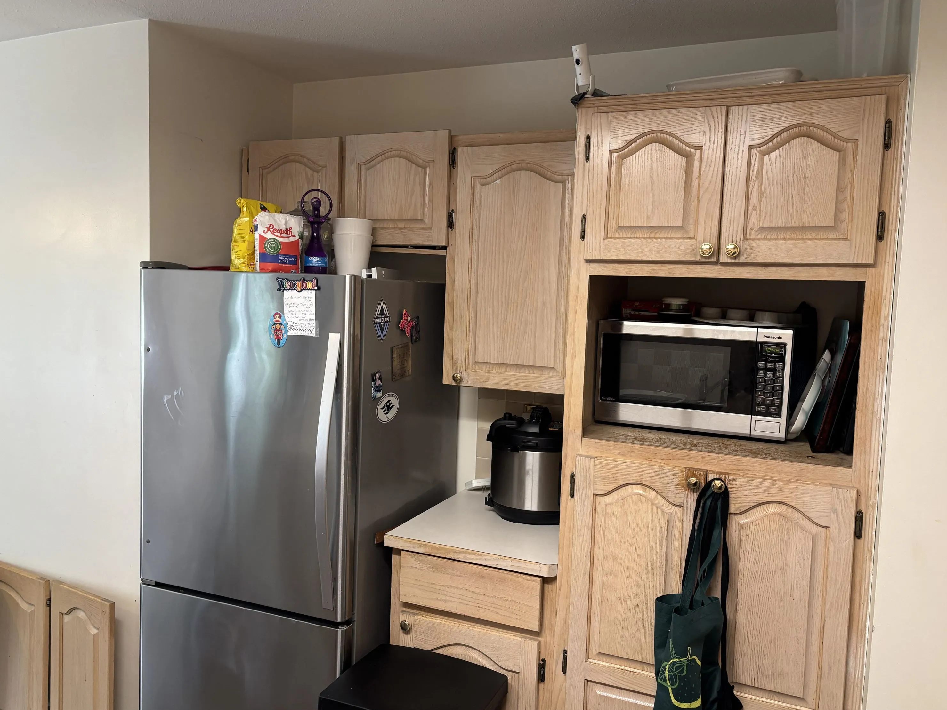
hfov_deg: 65.3
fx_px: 739
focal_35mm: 27
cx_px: 486
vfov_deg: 51.4
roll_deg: -2.1
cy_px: 351
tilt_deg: -4.6
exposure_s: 1/60
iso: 125
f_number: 1.6
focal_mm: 5.96
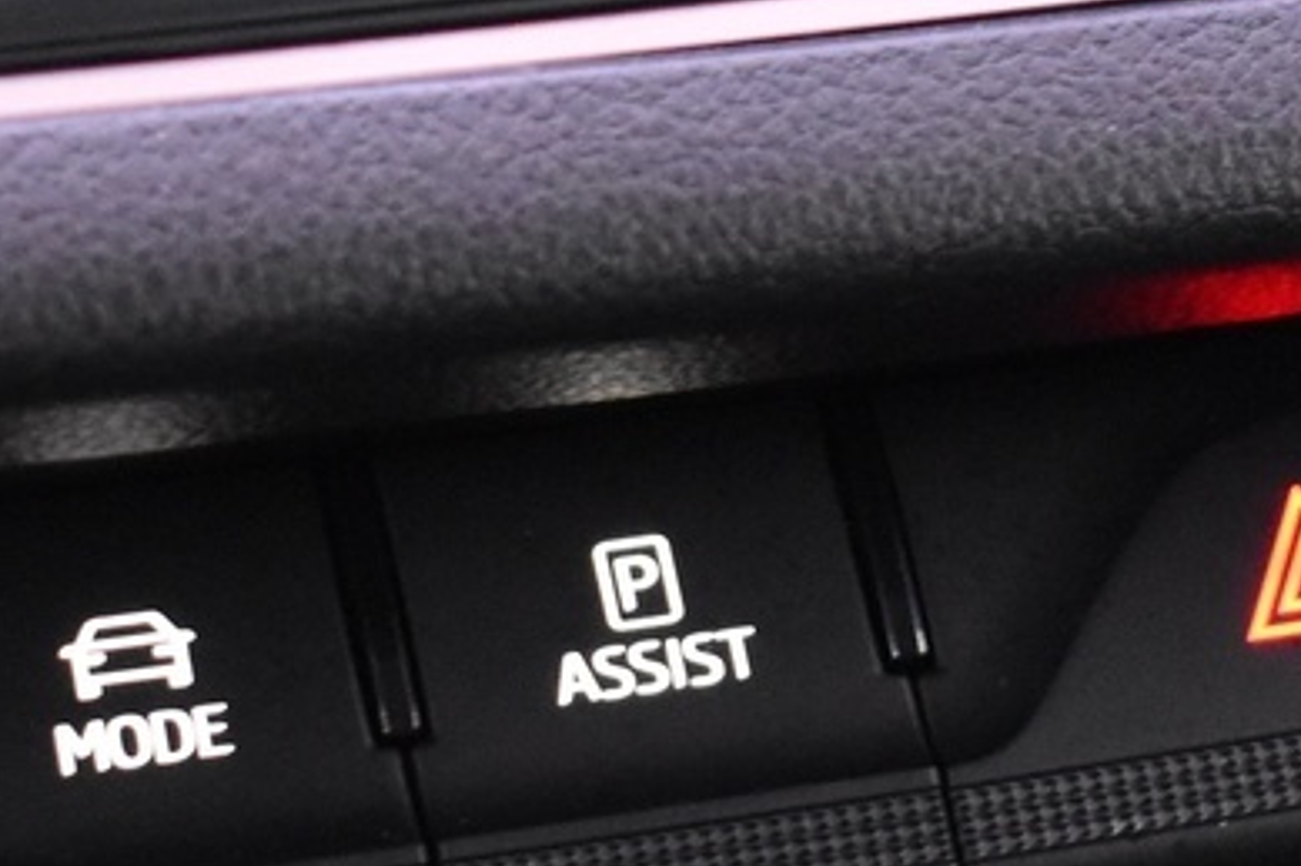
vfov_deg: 6.9
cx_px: 1130
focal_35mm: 200
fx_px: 7224
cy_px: 435
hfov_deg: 10.2
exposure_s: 1/10
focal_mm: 32
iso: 3200
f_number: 4.5
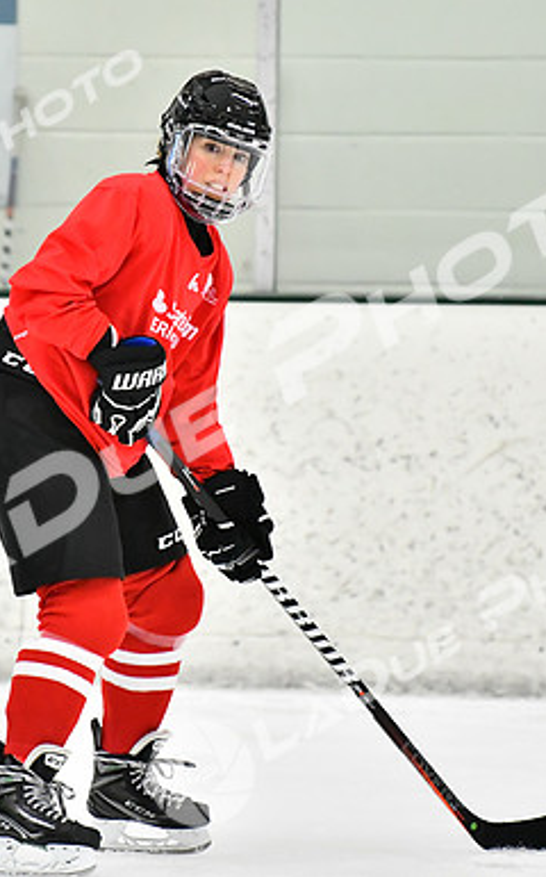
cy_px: 438
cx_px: 143
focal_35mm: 438
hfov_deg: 3.0
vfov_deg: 4.8
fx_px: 10448
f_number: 2.8
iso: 5000
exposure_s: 1/1250
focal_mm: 190
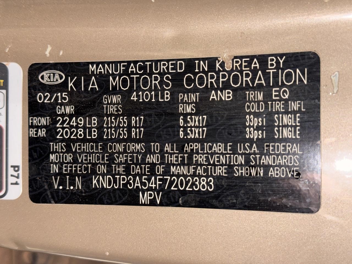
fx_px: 488
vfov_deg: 30.3
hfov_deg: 39.7
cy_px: 132
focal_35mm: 48
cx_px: 176
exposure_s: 1/9
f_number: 1.78
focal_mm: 6.76
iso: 50
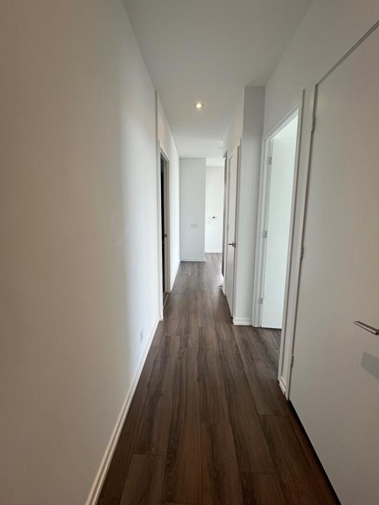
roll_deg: +0.0
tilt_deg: -8.0
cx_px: 185
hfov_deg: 85.7
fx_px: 204
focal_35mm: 14
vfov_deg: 102.0
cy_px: 242
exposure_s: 1/120
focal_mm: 1.57
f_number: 1.8
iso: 50
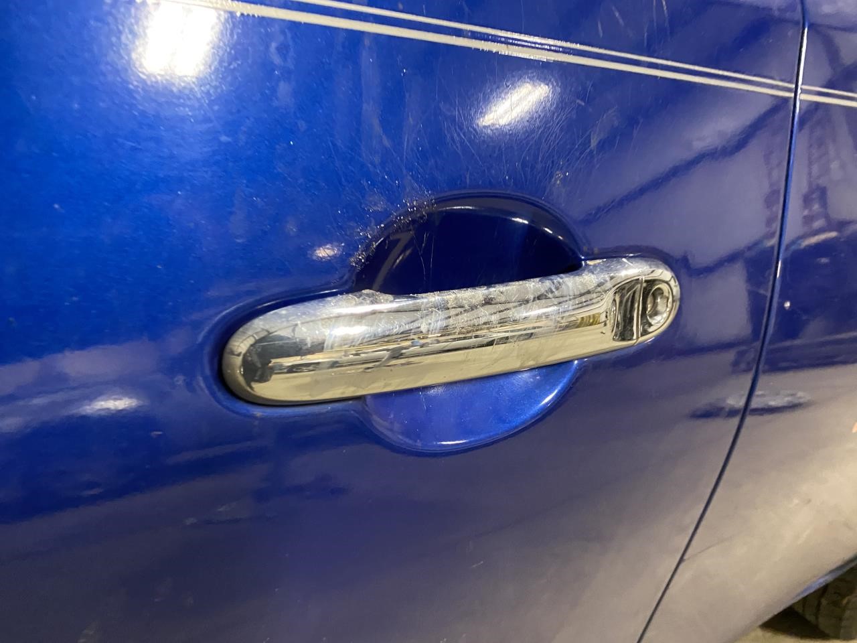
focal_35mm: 26
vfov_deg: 53.1
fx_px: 644
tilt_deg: -27.5
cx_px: 428
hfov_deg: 67.3
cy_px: 322
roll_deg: -12.7
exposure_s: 1/40
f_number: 1.8
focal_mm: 4.25
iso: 500
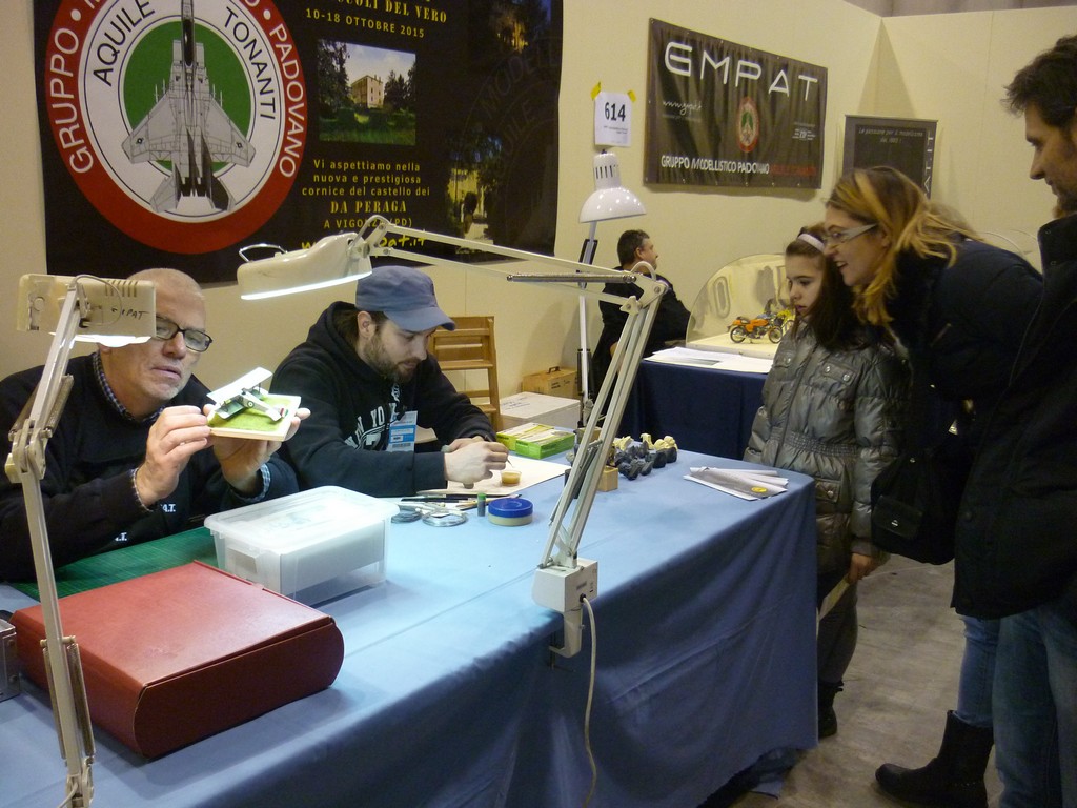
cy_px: 404
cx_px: 538
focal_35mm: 33
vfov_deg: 42.9
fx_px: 1027
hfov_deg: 55.4
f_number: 2.8
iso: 400
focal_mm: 5.5
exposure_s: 1/30
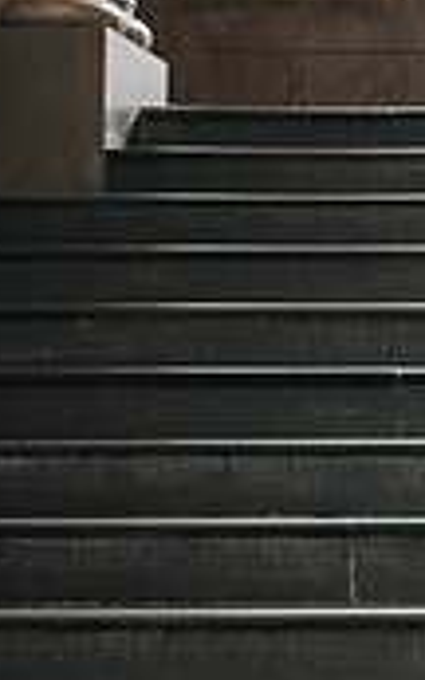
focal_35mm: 139
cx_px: 1101
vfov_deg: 15.0
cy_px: 352
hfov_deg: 8.4
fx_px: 2578
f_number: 3.2
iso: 1000
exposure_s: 1/125
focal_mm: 35
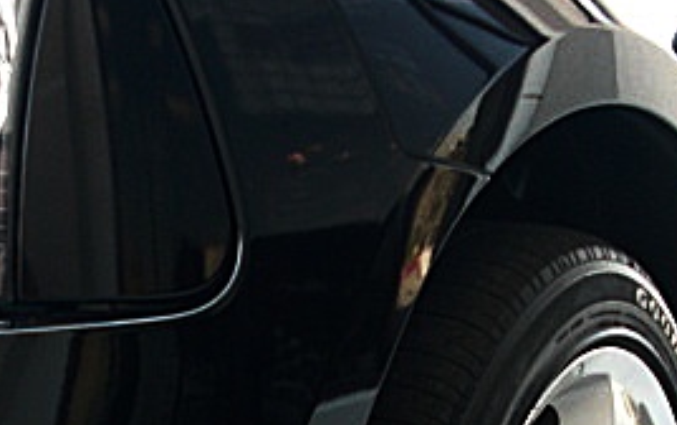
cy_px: 498
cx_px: 230
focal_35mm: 91
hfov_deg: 22.7
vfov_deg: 14.0
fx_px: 1680
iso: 200
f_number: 2.8
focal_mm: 6.3
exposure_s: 1/125
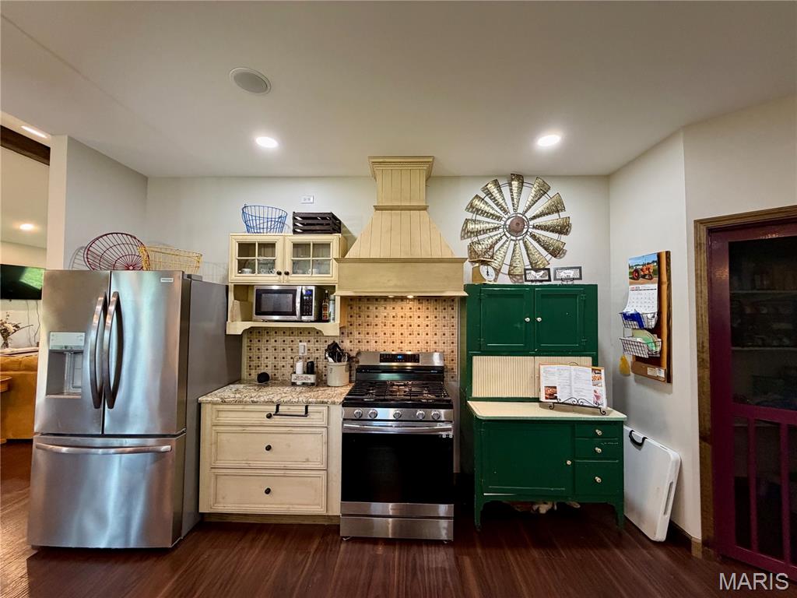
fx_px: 322
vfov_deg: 85.7
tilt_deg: +2.0
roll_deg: -0.6
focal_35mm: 14
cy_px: 299
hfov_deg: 102.1
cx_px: 398
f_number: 2.2
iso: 250
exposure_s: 1/60
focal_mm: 2.22
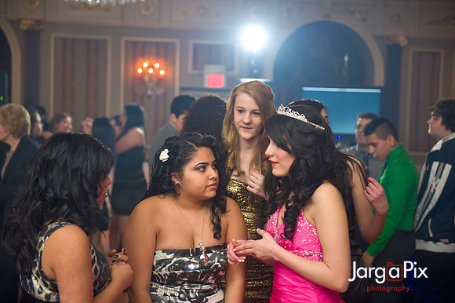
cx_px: 228
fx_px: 733
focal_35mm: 58
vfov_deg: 23.4
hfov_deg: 34.5
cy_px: 152
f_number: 3.2
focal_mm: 58
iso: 1600
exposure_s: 1/100
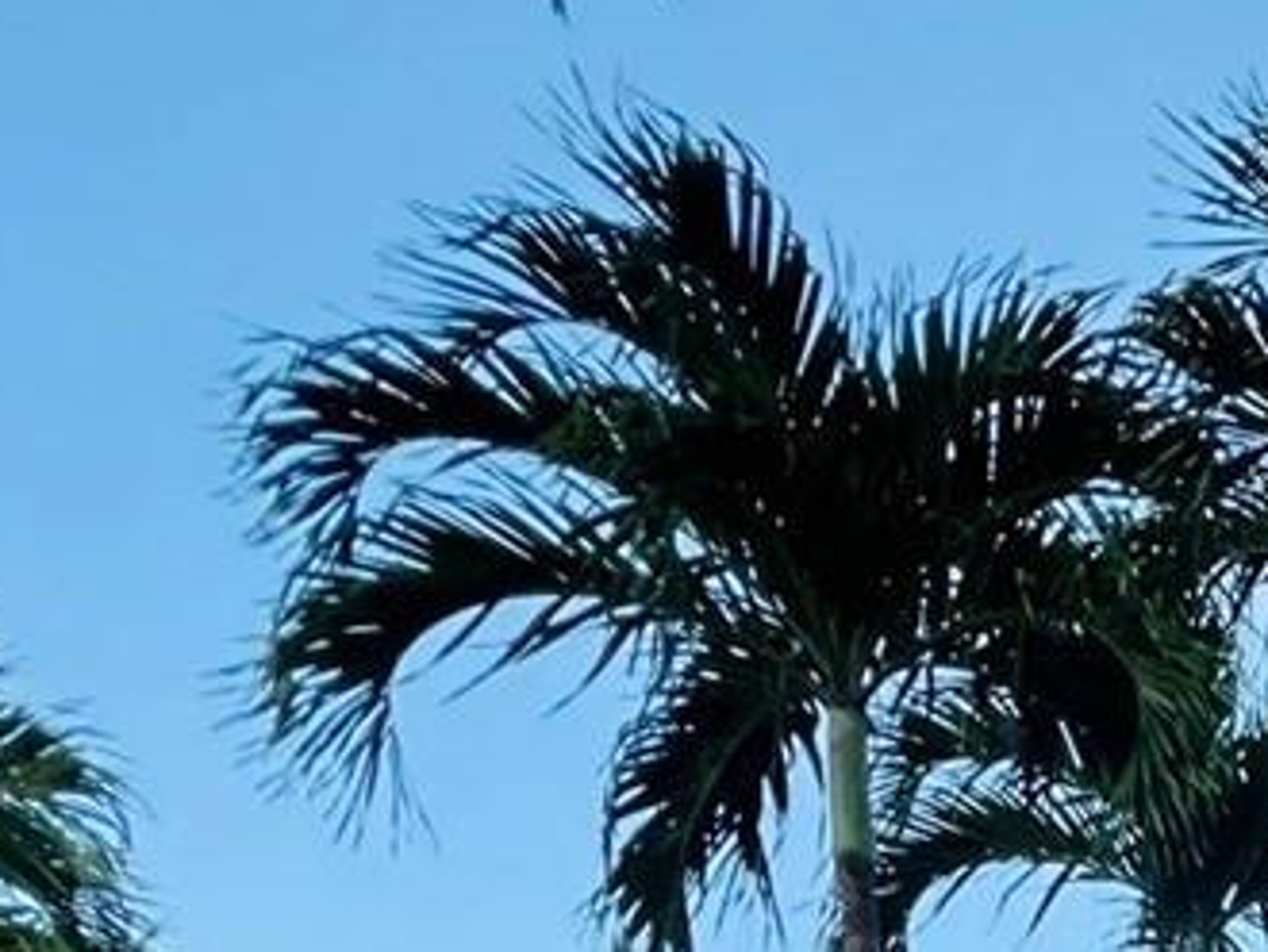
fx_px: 2309
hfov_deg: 20.2
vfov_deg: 17.0
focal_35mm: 63
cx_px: 2371
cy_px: 1919
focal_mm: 1.57
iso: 50
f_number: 1.8
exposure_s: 1/99
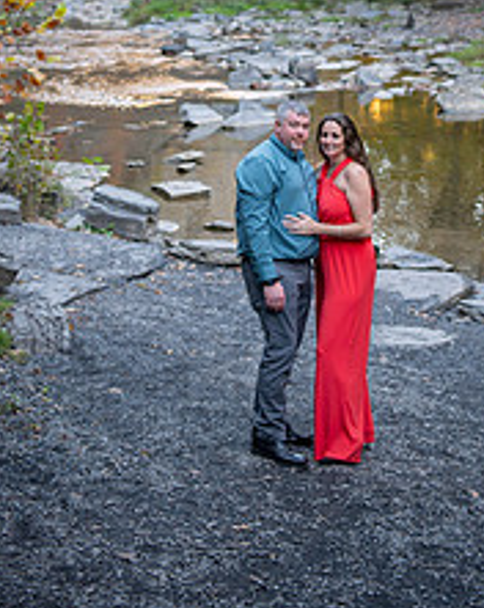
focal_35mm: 88
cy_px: 11
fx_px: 1580
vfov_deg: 21.1
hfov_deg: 17.4
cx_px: 276
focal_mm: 46
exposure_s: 1/320
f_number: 2.8
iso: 640
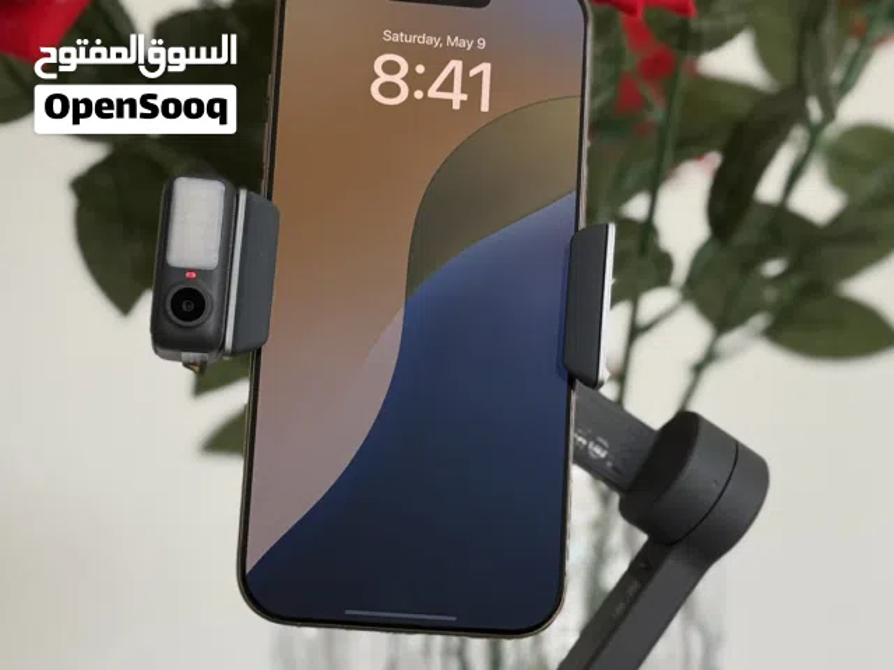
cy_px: 335
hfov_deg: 39.7
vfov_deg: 30.3
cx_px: 447
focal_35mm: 48
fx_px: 1240
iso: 64
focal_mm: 6.76
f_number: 1.78
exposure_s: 1/121
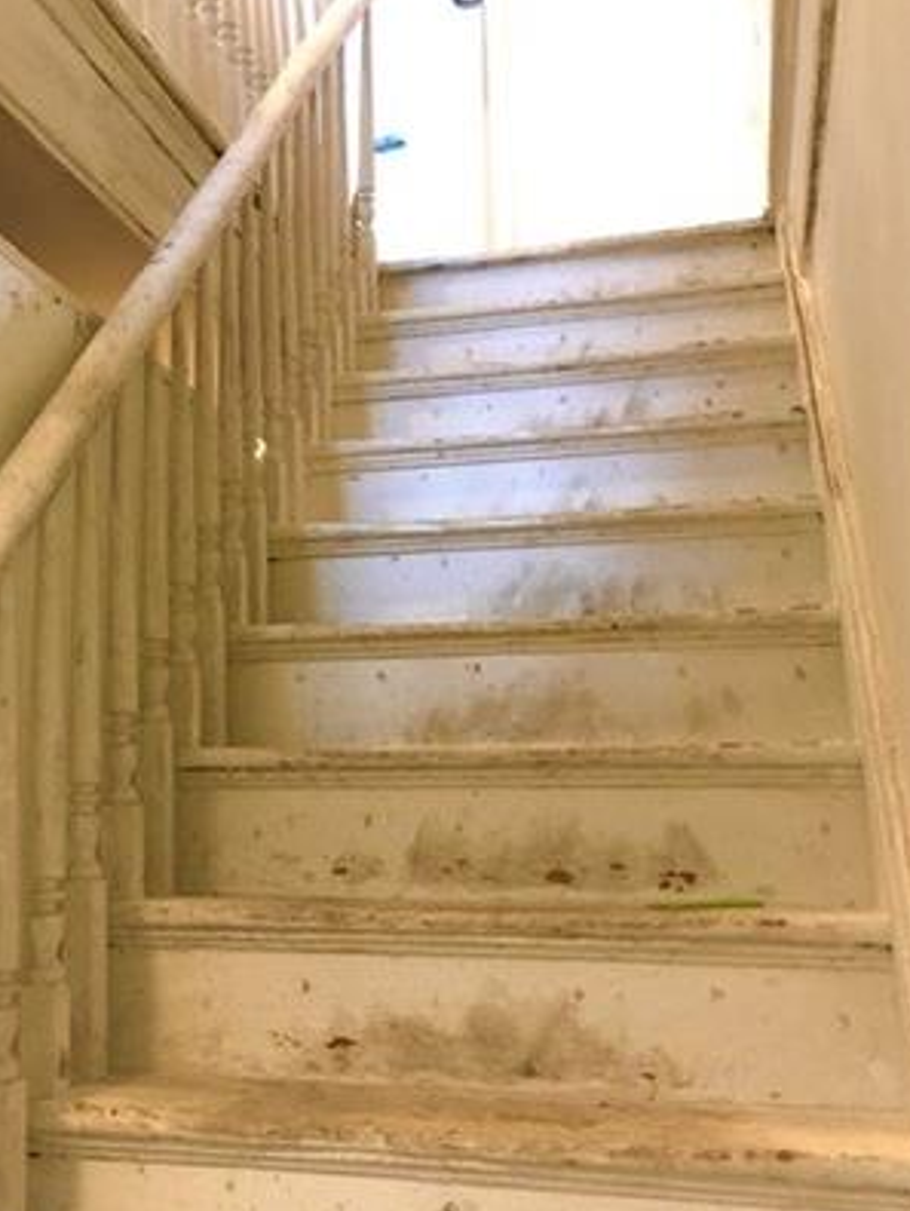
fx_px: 1540
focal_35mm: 44
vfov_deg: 42.9
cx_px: 270
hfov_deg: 32.5
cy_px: 598
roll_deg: +0.9
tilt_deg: +8.2
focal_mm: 4.15
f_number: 2.2
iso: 50
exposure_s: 1/15
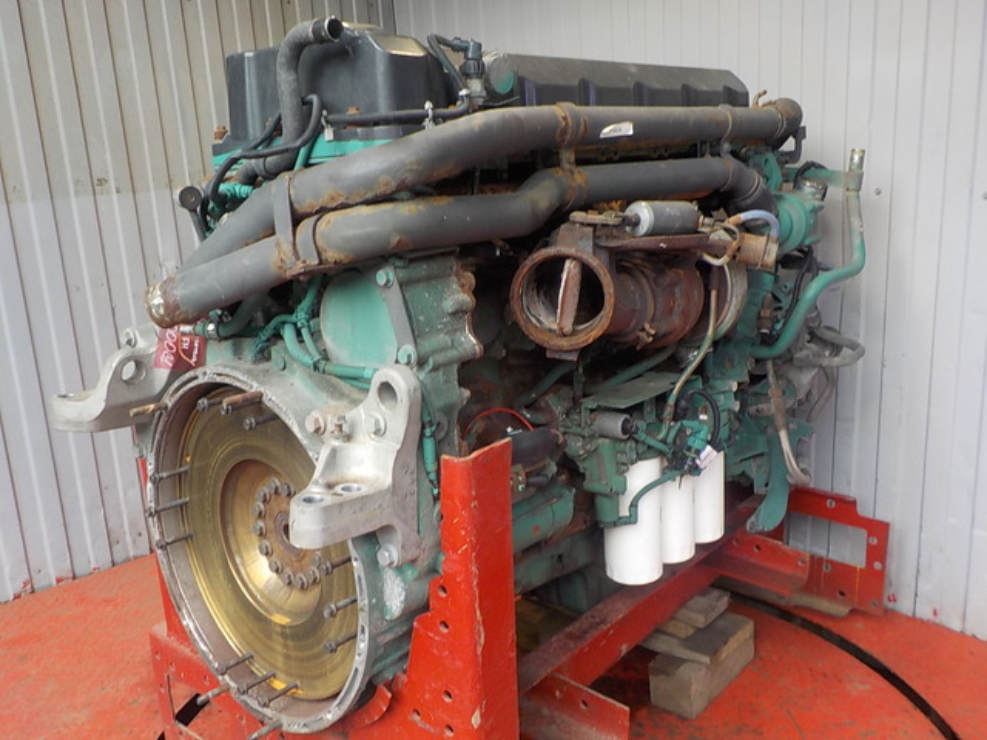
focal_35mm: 30
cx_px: 494
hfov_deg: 60.0
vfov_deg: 46.8
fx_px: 855
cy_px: 370
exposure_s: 1/30
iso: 125
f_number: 3.3
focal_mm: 4.1
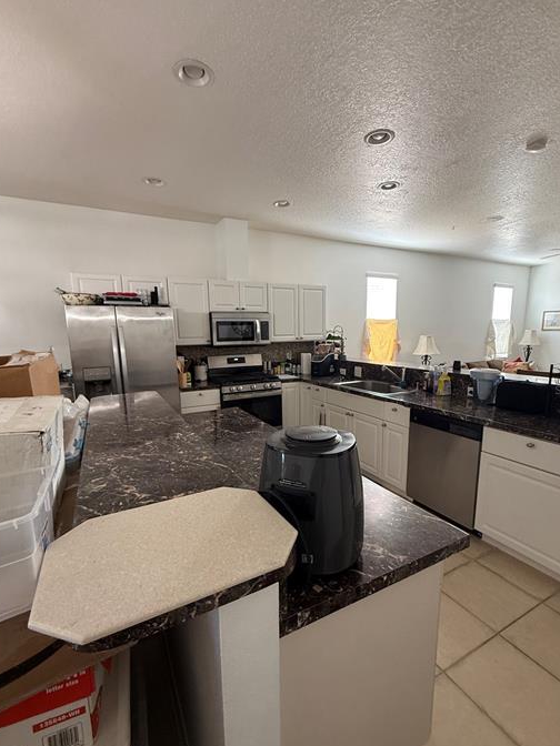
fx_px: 345
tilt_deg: -10.8
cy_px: 390
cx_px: 286
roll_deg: +0.6
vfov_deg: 94.4
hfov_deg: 78.1
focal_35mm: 16
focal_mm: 2.22
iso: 200
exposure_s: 1/60
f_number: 2.2
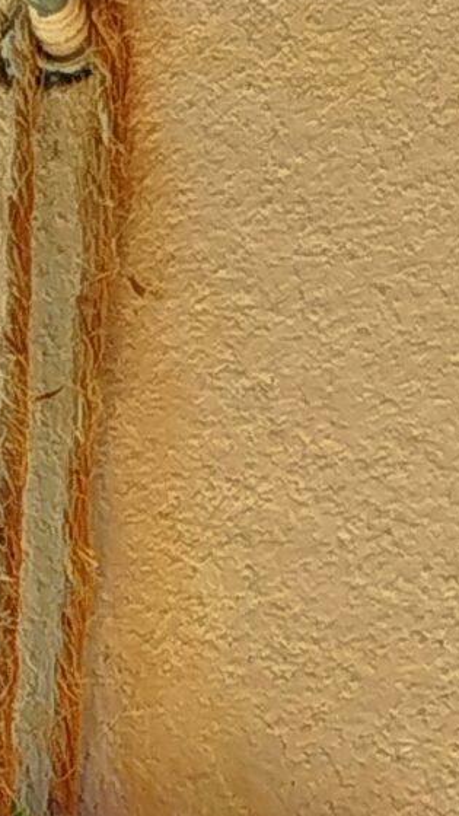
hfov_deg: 5.1
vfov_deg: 8.7
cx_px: 93
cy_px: 1341
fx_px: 5171
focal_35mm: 239
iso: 50
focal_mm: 5.31
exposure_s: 1/120
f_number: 1.7
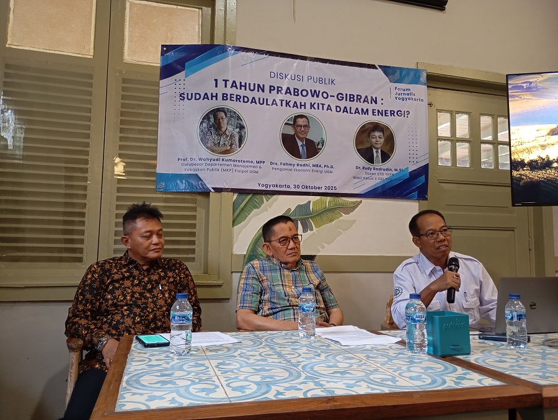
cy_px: 210
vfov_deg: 49.8
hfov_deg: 63.4
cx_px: 279
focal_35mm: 28
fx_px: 452
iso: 1482
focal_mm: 4.27
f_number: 1.8
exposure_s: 1/20
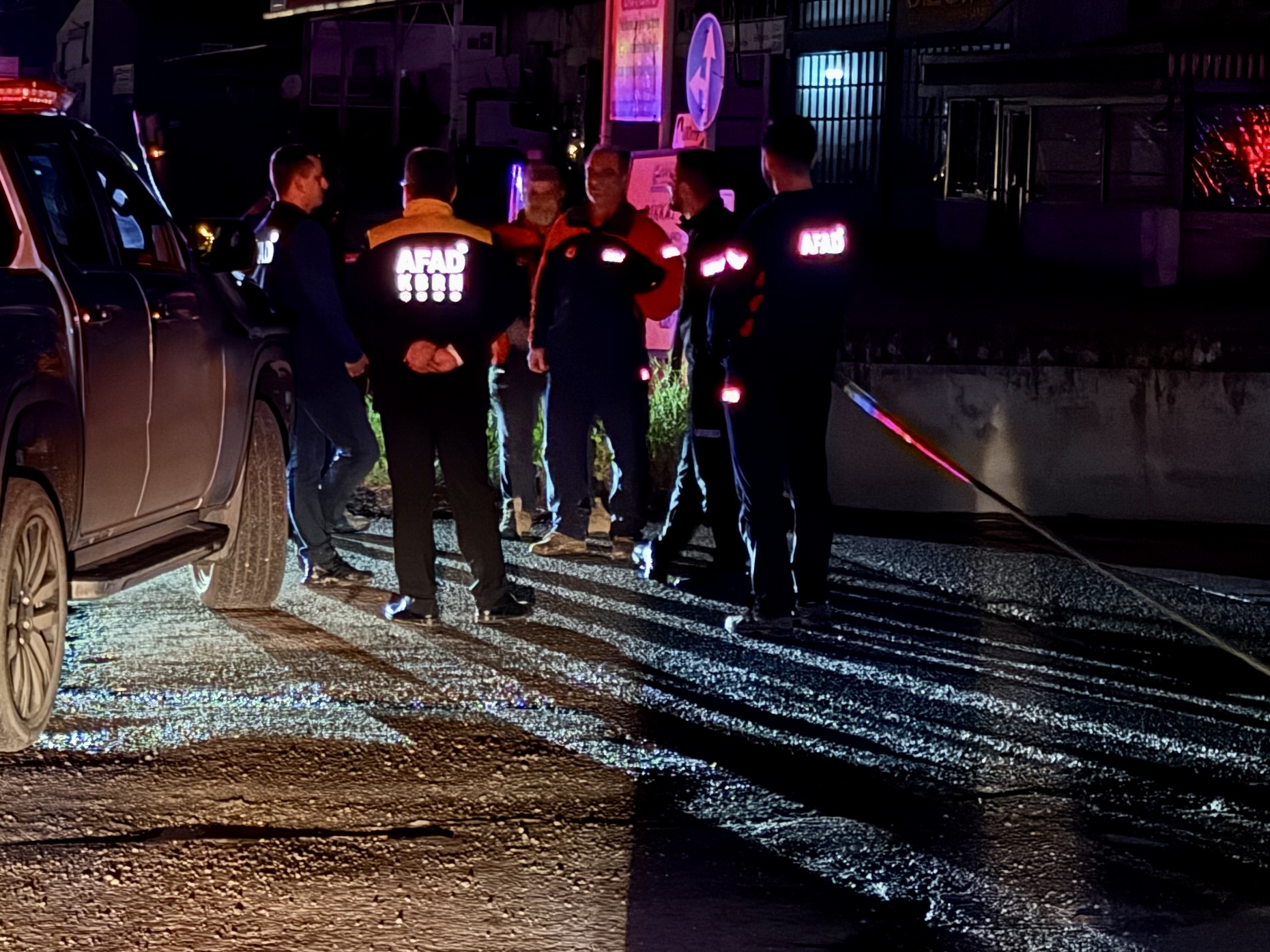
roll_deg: -1.4
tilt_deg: -2.4
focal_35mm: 104
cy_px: 299
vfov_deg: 14.2
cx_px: 156
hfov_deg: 18.6
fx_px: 3816
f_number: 1.78
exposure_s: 1/15
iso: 2000
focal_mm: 6.76
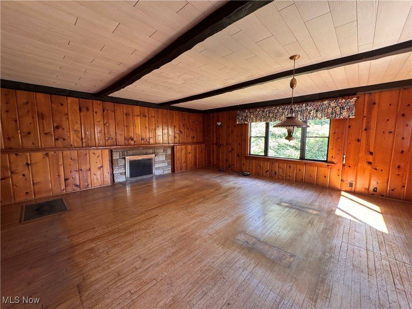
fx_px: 167
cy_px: 154
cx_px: 206
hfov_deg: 102.1
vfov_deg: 85.7
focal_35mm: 14
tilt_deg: -6.4
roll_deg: +0.1
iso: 320
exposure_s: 1/99
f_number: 2.2
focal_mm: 2.22
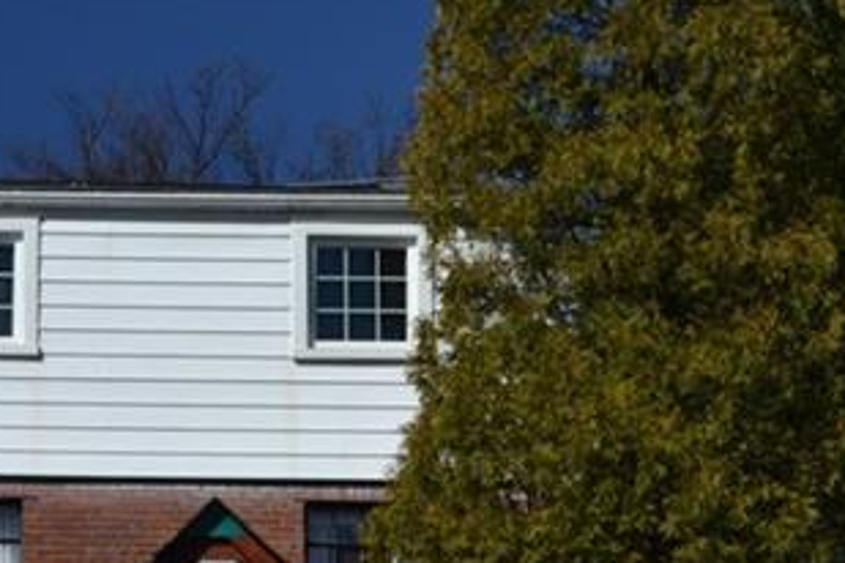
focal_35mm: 159
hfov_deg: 12.8
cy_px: 563
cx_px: 134
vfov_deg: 8.6
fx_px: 3732
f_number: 7.1
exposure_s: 1/200
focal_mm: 32
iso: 100
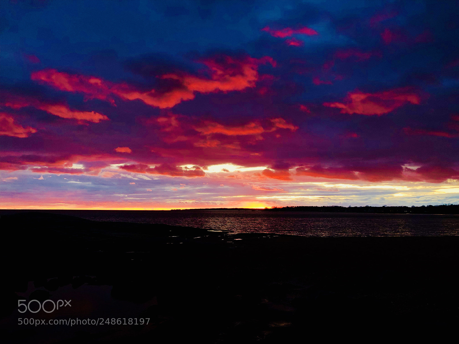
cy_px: 172
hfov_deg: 63.4
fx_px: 371
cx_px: 230
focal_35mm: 28
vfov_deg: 49.7
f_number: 1.8
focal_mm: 4
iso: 25
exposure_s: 1/30
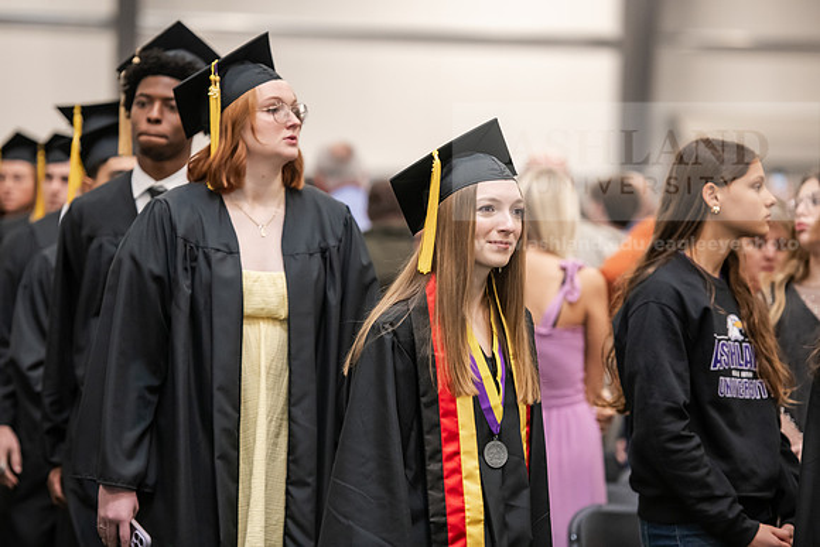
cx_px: 410
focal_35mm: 155
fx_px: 3531
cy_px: 274
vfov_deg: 8.9
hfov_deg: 13.2
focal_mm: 155
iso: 2500
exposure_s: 1/200
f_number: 3.2
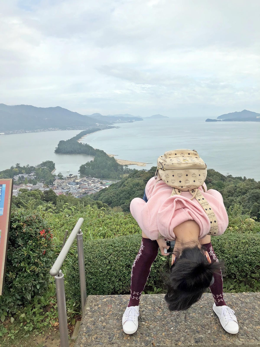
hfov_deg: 48.2
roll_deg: +1.7
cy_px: 174
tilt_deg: -12.3
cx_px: 130
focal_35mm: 29
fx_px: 290
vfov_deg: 61.7
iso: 20
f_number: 1.8
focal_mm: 3.99
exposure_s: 1/1656
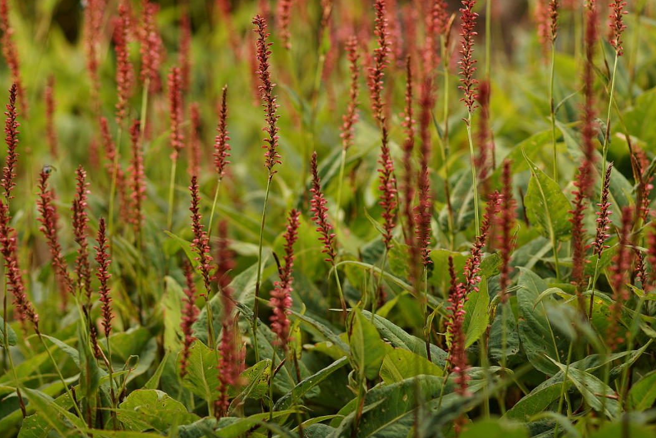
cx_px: 359
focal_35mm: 172
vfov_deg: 8.0
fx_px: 3134
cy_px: 218
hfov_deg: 11.9
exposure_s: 1/160
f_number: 3.2
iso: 160
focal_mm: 100
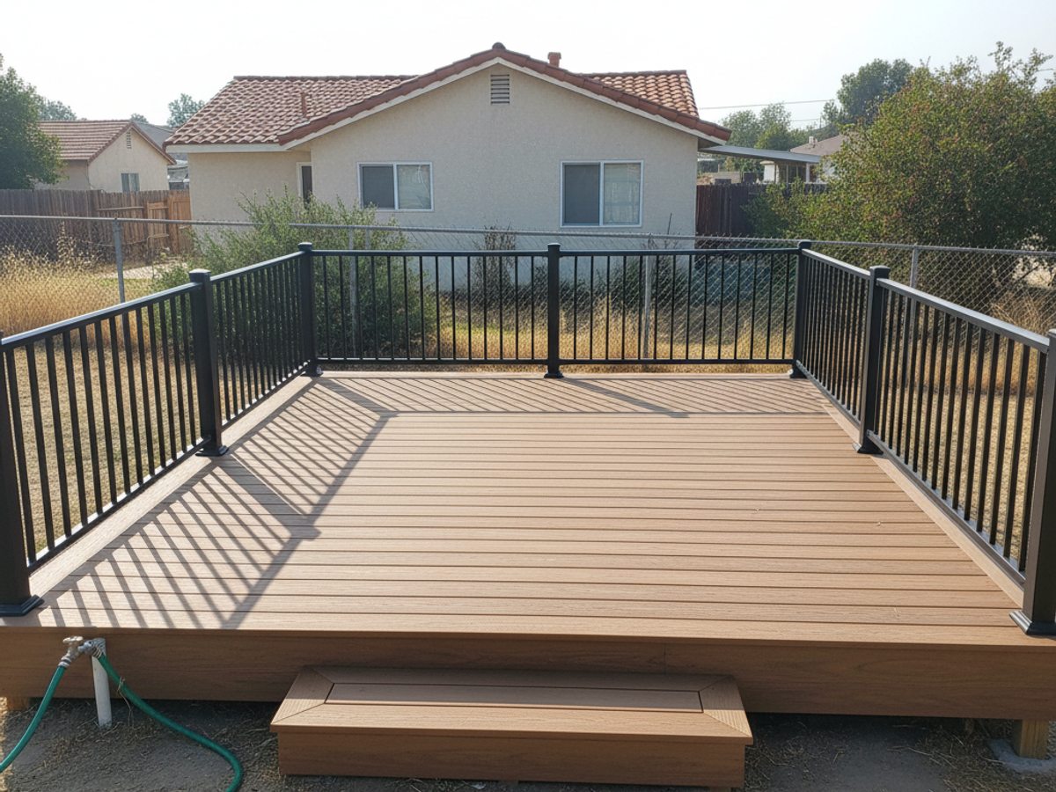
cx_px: 528
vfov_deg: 56.8
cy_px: 396
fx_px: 732
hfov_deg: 71.6
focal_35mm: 24
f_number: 1.68
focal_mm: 6.8
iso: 928
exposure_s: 1/1528
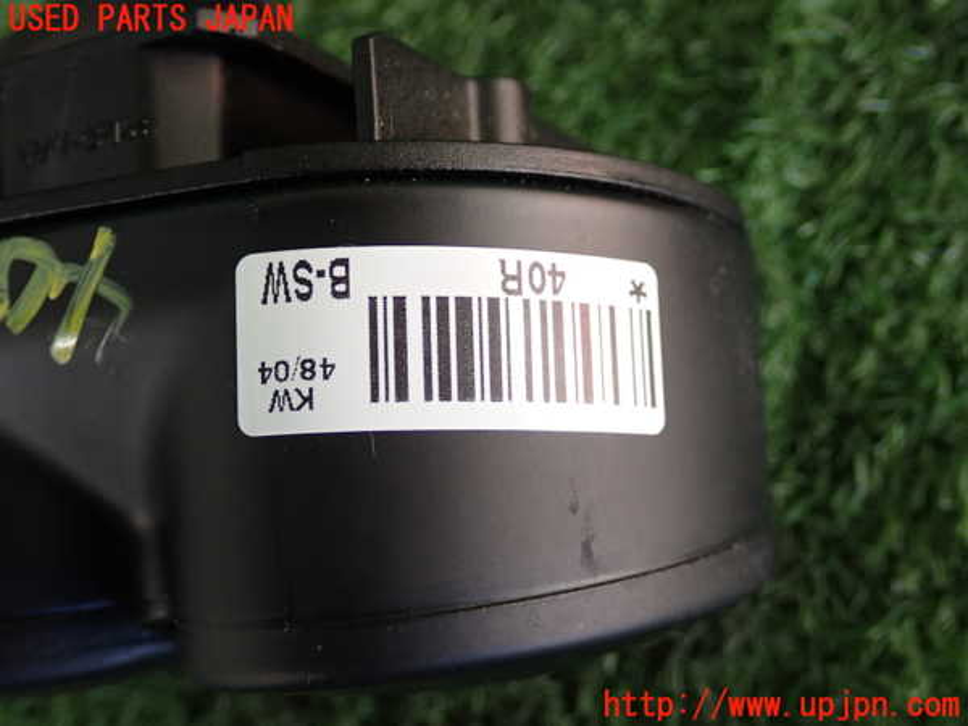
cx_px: 484
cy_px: 363
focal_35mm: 54
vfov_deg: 27.0
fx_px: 1510
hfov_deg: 35.5
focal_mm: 9.65
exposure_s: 1/50
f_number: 3.3
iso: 320
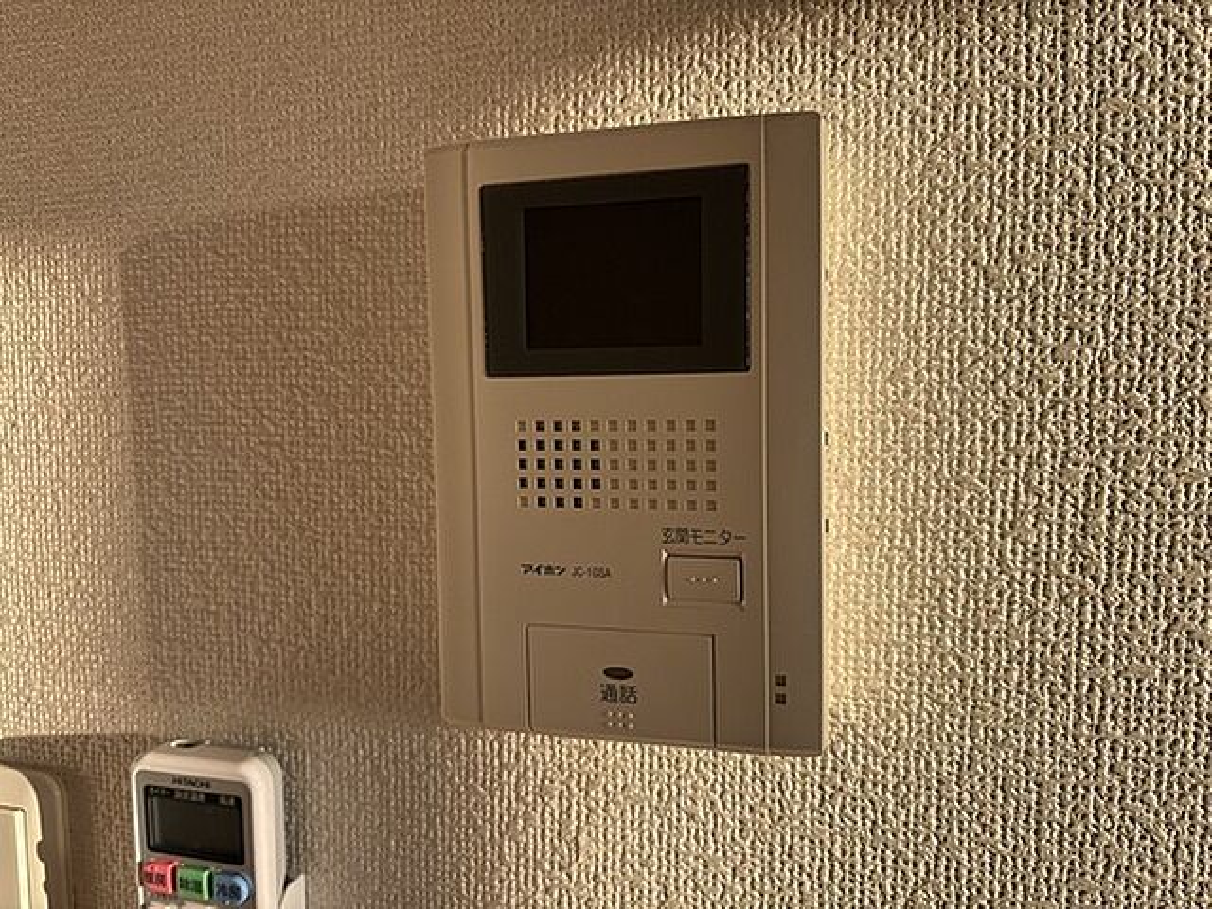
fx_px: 910
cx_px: 606
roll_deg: +0.2
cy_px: 454
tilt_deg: -4.3
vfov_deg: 53.1
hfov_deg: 67.3
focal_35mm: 26
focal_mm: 5.96
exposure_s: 1/444
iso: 50
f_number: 1.6
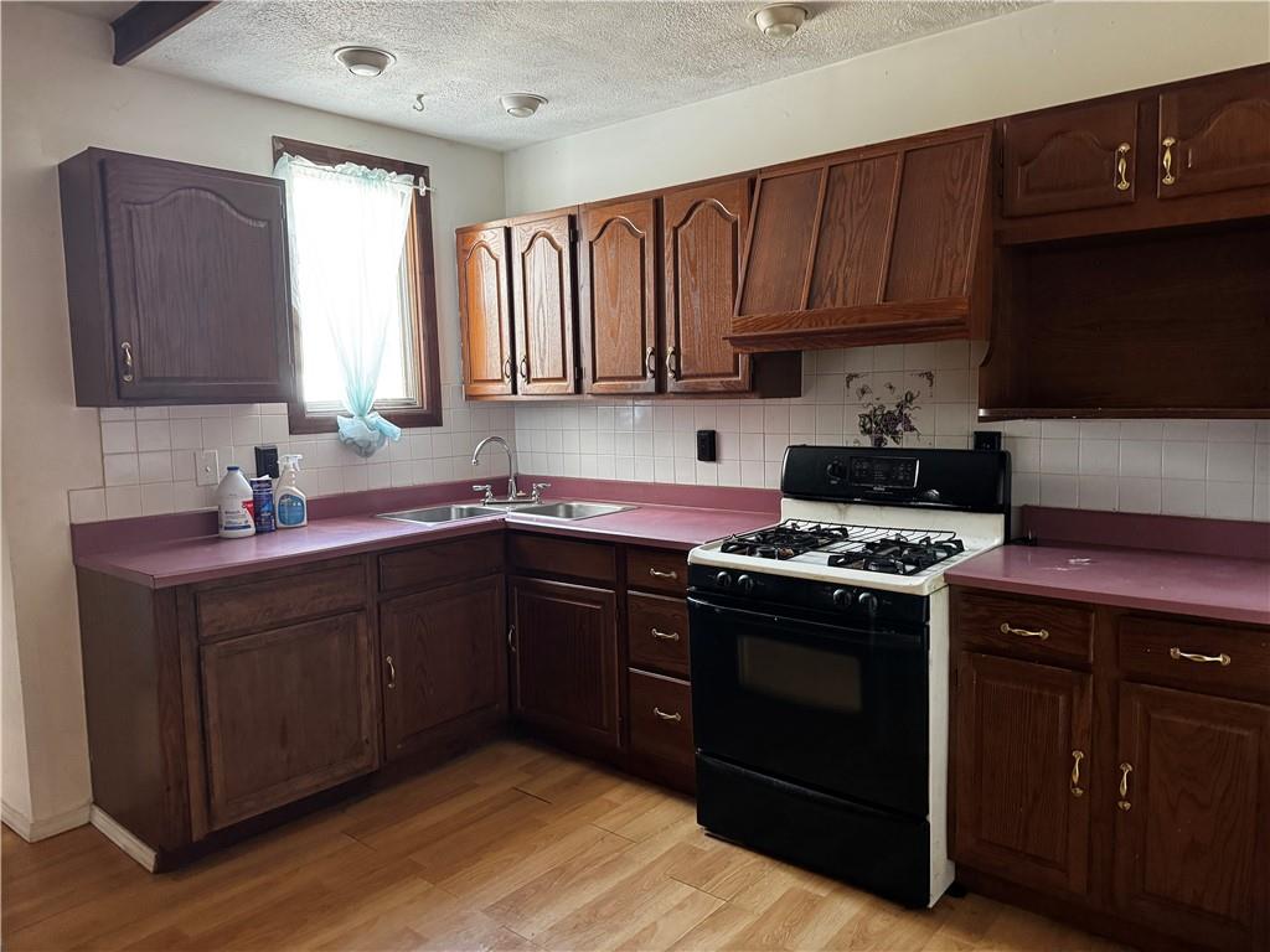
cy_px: 476
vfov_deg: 56.8
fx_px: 881
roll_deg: +0.7
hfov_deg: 71.6
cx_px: 635
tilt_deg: -6.0
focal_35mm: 24
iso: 800
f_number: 1.78
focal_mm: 6.76
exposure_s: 1/56
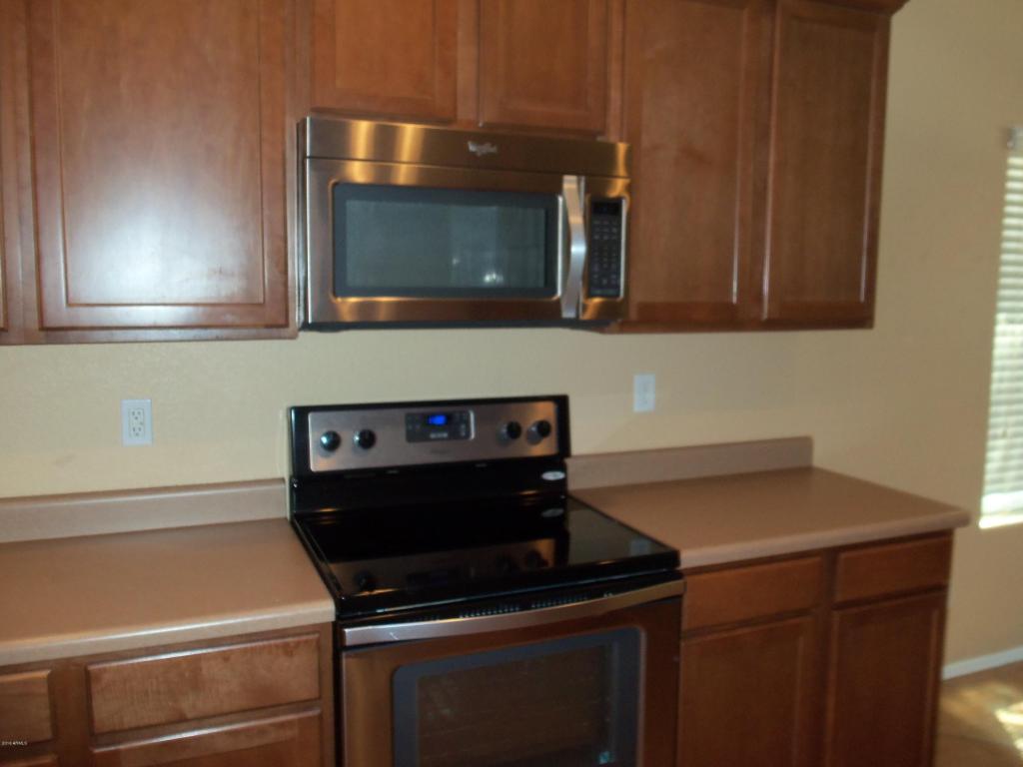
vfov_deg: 48.2
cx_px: 512
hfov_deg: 61.7
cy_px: 384
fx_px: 857
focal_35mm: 29
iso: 100
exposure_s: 1/30
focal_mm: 5.2
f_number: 3.4
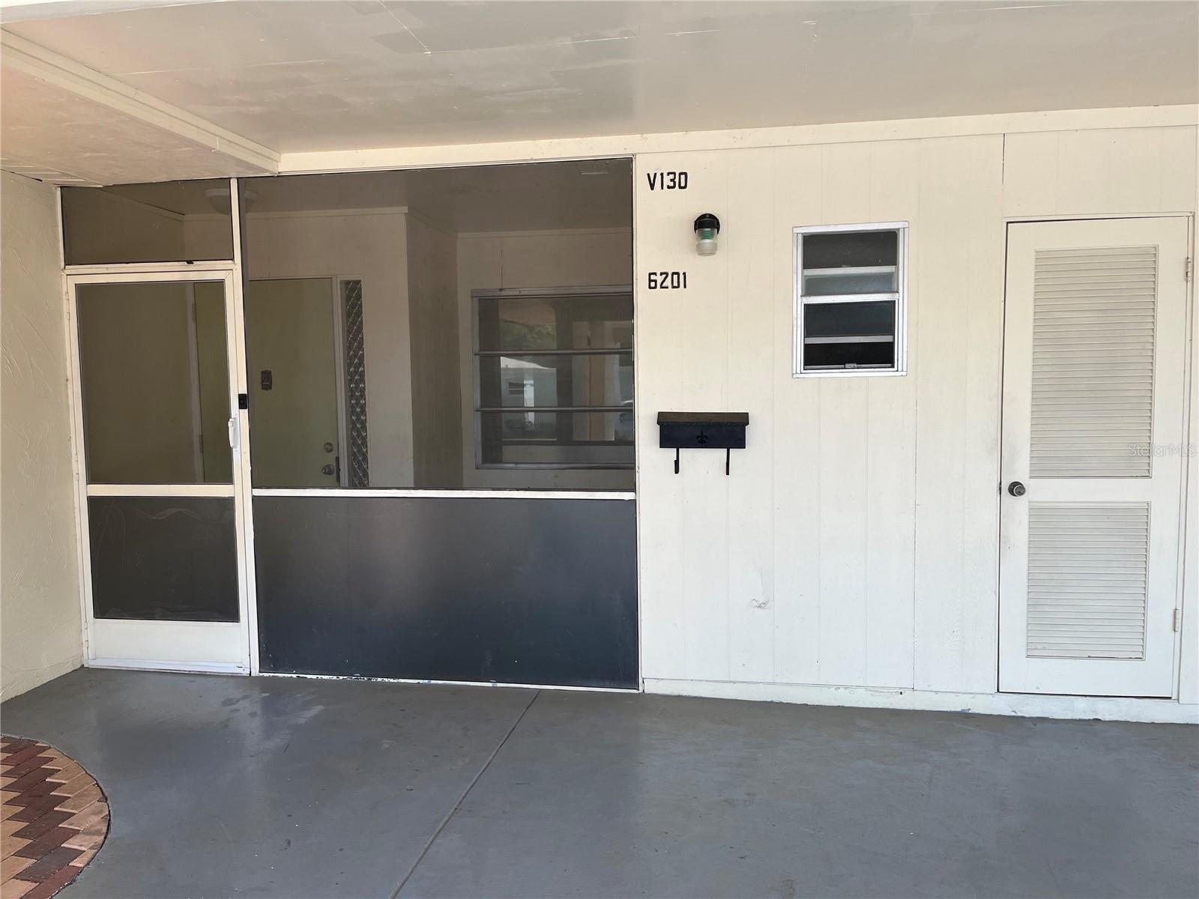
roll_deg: +1.0
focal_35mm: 26
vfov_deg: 53.1
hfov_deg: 67.3
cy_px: 450
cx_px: 600
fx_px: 901
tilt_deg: -4.4
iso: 50
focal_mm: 5.1
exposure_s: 1/577
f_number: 1.6
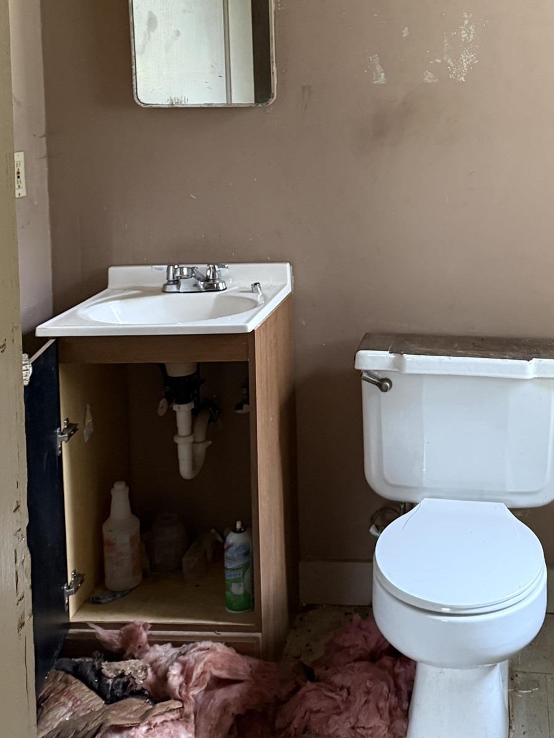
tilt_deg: -4.1
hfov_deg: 31.0
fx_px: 981
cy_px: 152
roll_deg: -0.5
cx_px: 419
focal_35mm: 46
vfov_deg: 39.7
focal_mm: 6.76
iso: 800
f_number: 1.78
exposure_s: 1/51
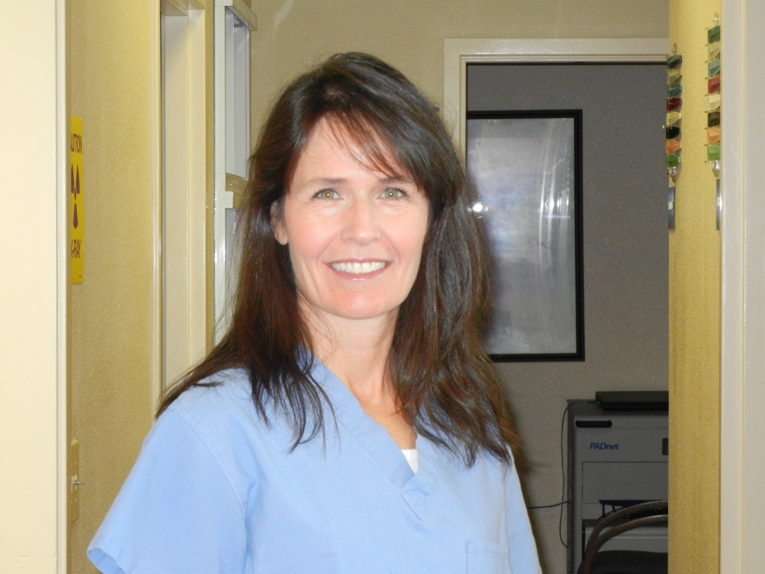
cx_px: 382
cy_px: 287
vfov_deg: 12.8
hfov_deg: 17.0
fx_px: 2564
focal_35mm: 116
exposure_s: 1/30
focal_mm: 20.9
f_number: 4.6
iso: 800
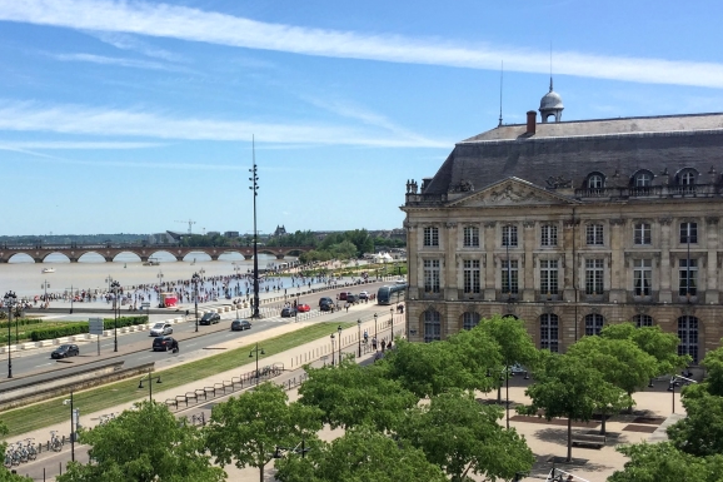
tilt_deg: -1.8
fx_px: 944
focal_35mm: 47
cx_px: 183
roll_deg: +0.9
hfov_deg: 40.8
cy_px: 281
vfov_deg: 28.6
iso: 32
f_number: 2.2
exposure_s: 1/2198
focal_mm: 4.15
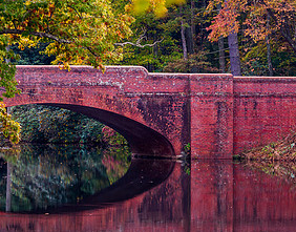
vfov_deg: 4.7
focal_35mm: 322
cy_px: 80
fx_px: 2799
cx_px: 152
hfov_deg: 6.1
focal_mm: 140
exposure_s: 1/800
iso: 400
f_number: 4
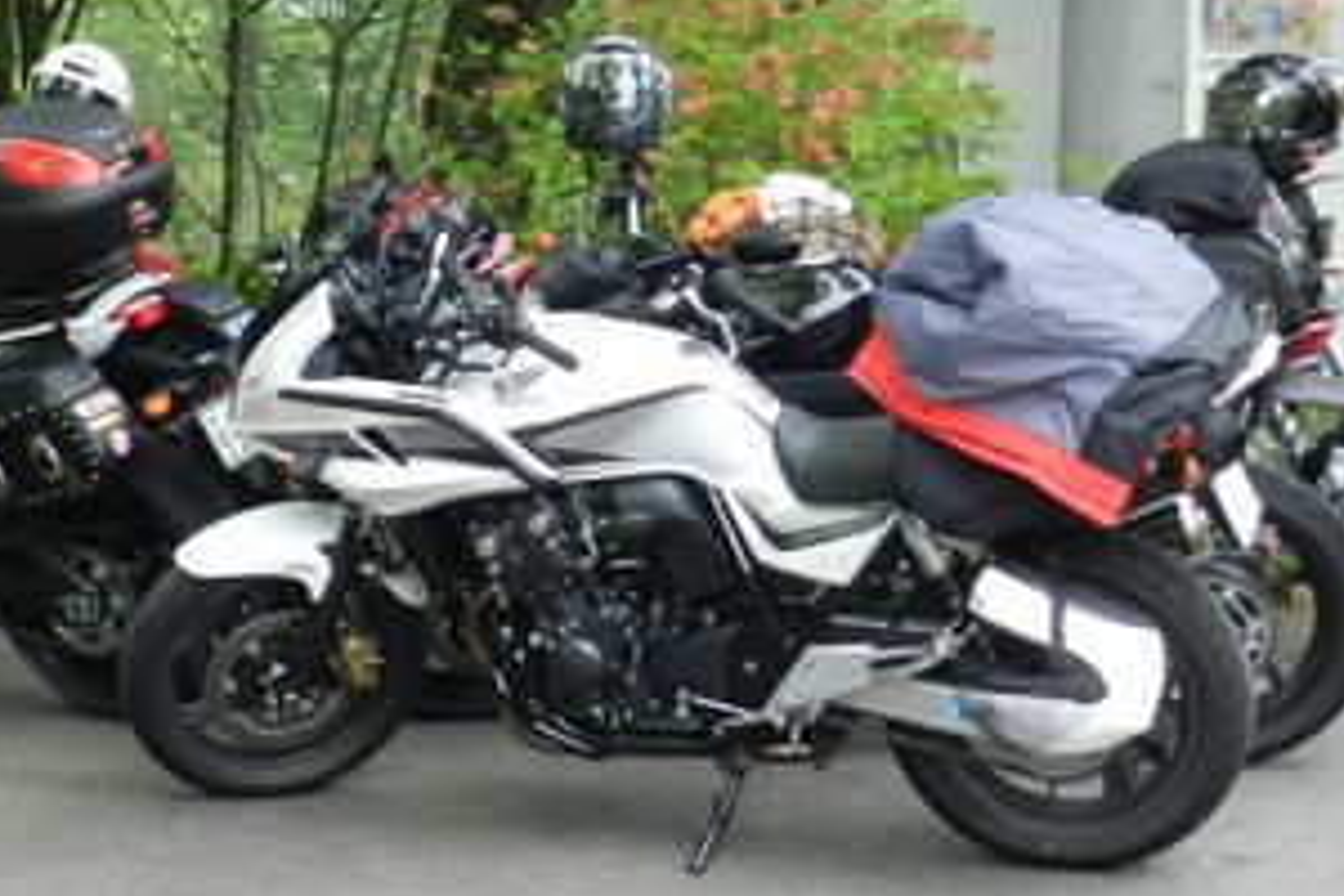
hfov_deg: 20.2
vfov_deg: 13.8
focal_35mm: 99
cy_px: 235
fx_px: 3696
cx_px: 161
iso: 160
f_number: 4.2
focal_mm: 8.1
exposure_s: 1/40
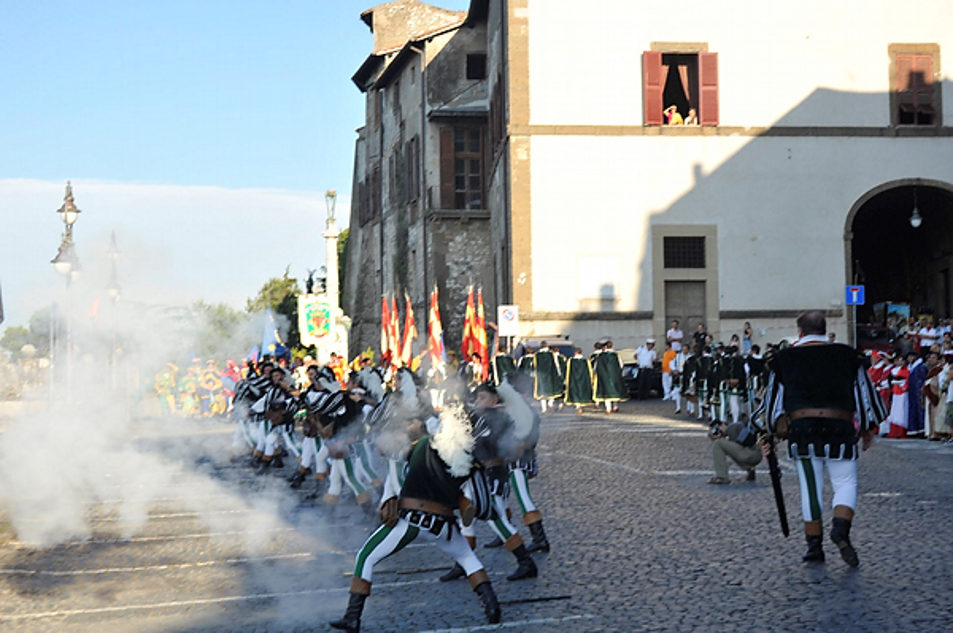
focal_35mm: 66
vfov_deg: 20.6
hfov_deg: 30.5
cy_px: 316
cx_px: 476
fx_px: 1746
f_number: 9
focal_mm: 66
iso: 400
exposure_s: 1/320
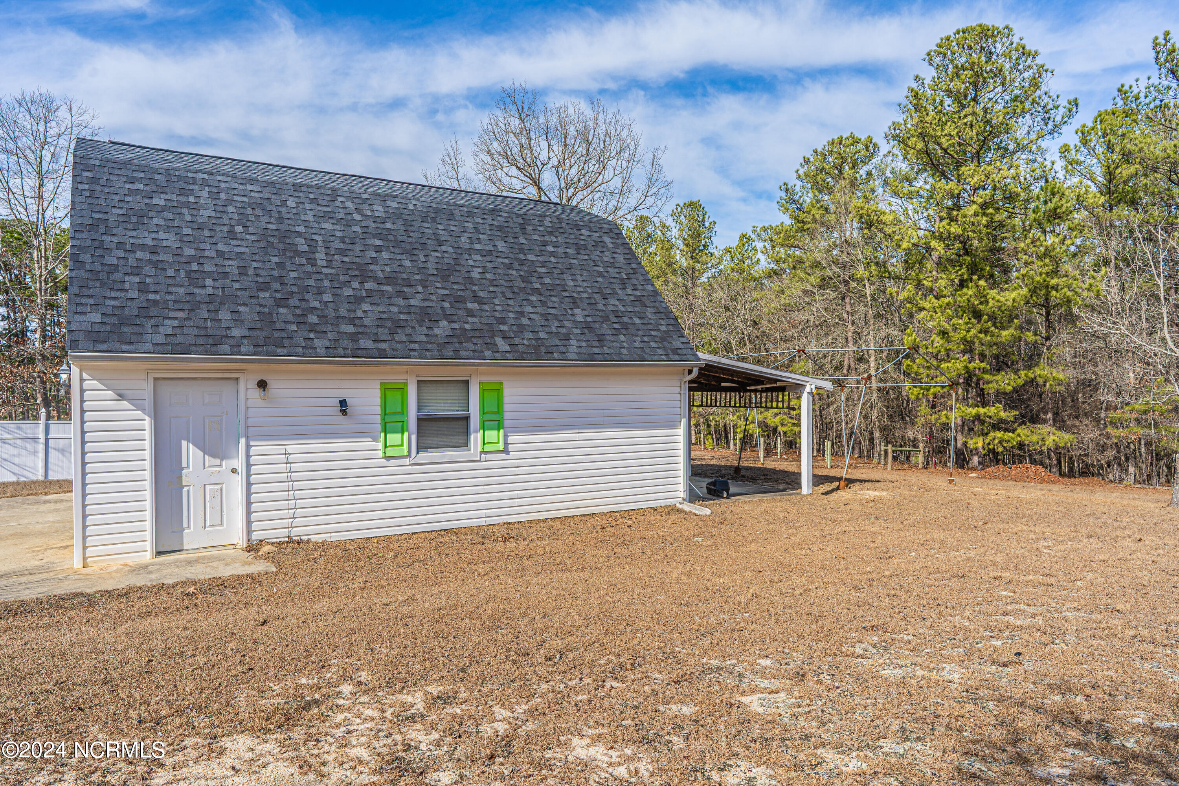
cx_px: 590
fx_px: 786
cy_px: 393
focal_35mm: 24
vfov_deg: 53.1
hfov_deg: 73.7
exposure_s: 1/125
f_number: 9
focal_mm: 24
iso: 50
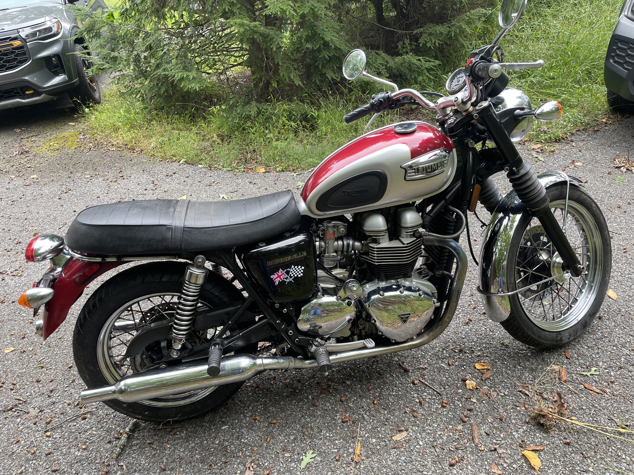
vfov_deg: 53.1
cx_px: 317
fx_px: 476
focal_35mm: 26
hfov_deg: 67.3
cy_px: 238
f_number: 1.6
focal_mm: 4.2
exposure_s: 1/121
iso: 50
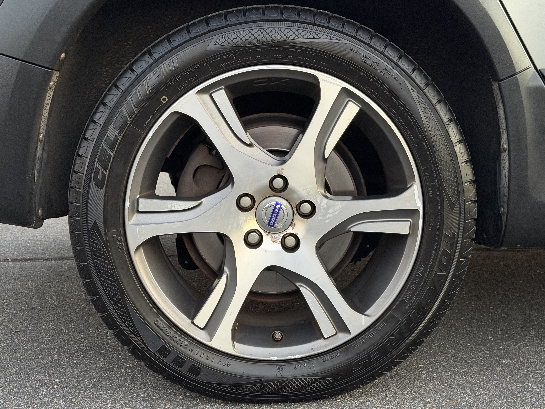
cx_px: 272
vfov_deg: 30.3
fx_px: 756
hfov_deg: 39.7
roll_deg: +0.6
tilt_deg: -8.0
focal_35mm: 48
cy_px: 204
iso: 640
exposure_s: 1/30
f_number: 1.78
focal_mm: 6.76
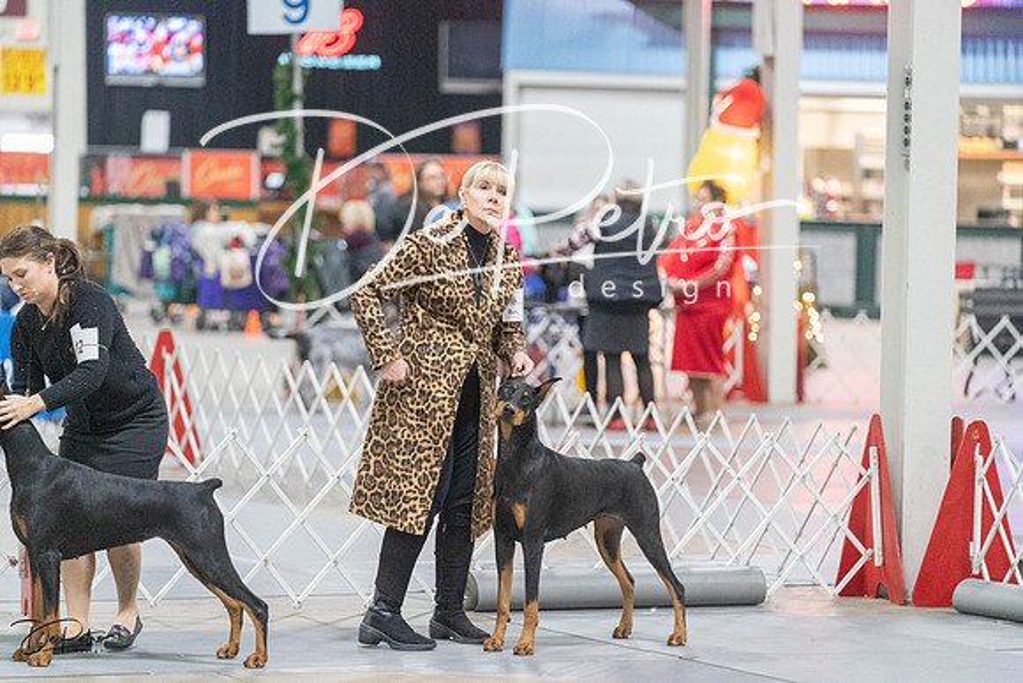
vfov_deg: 8.3
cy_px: 342
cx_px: 512
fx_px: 4690
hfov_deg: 12.4
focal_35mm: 165
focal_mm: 165
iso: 12800
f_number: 3.2
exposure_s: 1/400
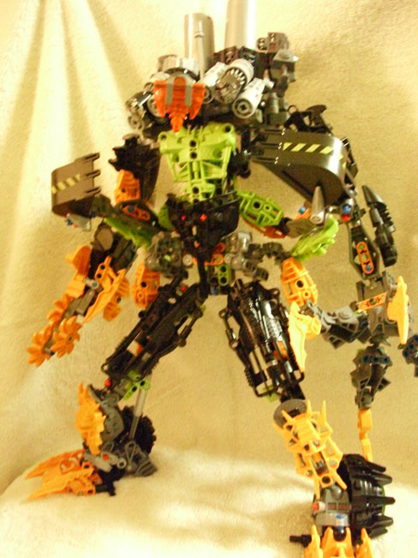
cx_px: 209
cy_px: 279
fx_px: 612
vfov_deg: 49.0
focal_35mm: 38
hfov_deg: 37.7
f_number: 3.1
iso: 1600
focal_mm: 6.3
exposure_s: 1/6
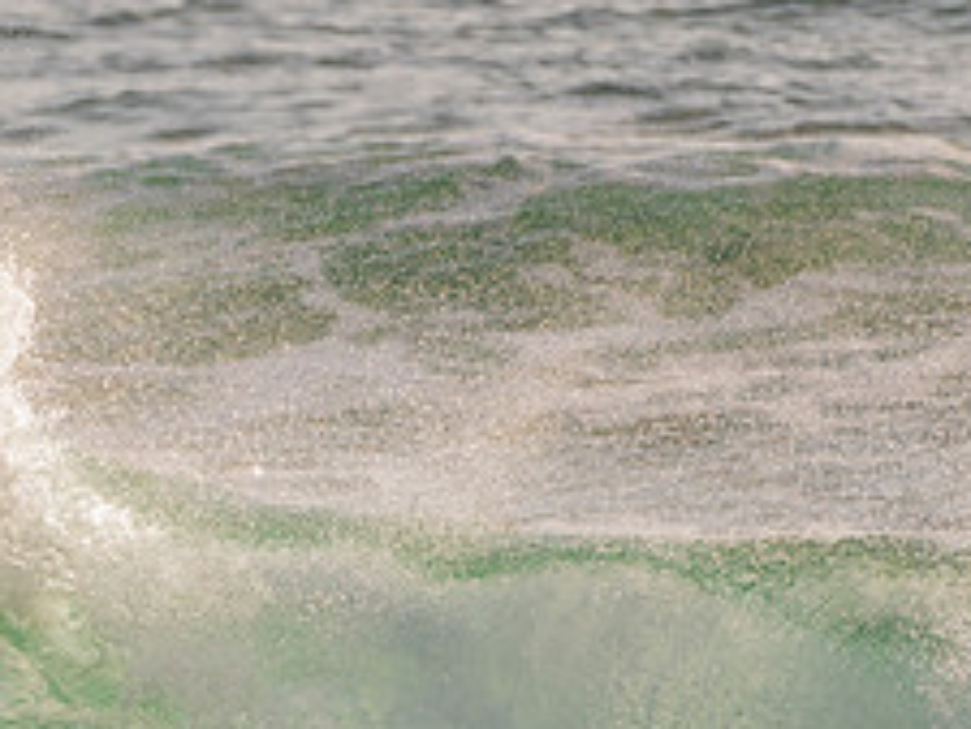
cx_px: -160
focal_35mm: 1521
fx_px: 42688
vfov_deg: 1.0
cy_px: 693
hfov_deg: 1.3
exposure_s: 1/2000
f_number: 5.6
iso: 180
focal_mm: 500
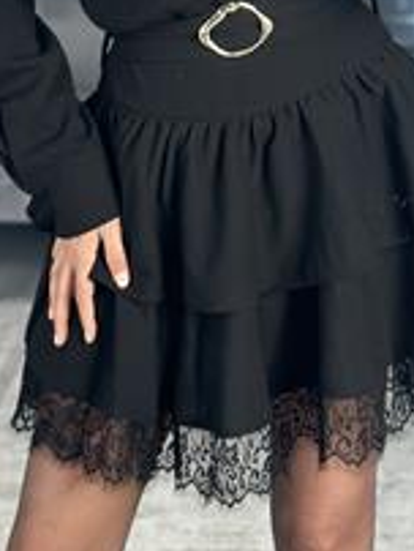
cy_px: -125
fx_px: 1910
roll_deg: +0.3
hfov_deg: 12.4
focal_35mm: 120
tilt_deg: -18.8
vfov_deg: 15.7
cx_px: 248
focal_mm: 6.86
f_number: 1.78
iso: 80
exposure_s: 1/155
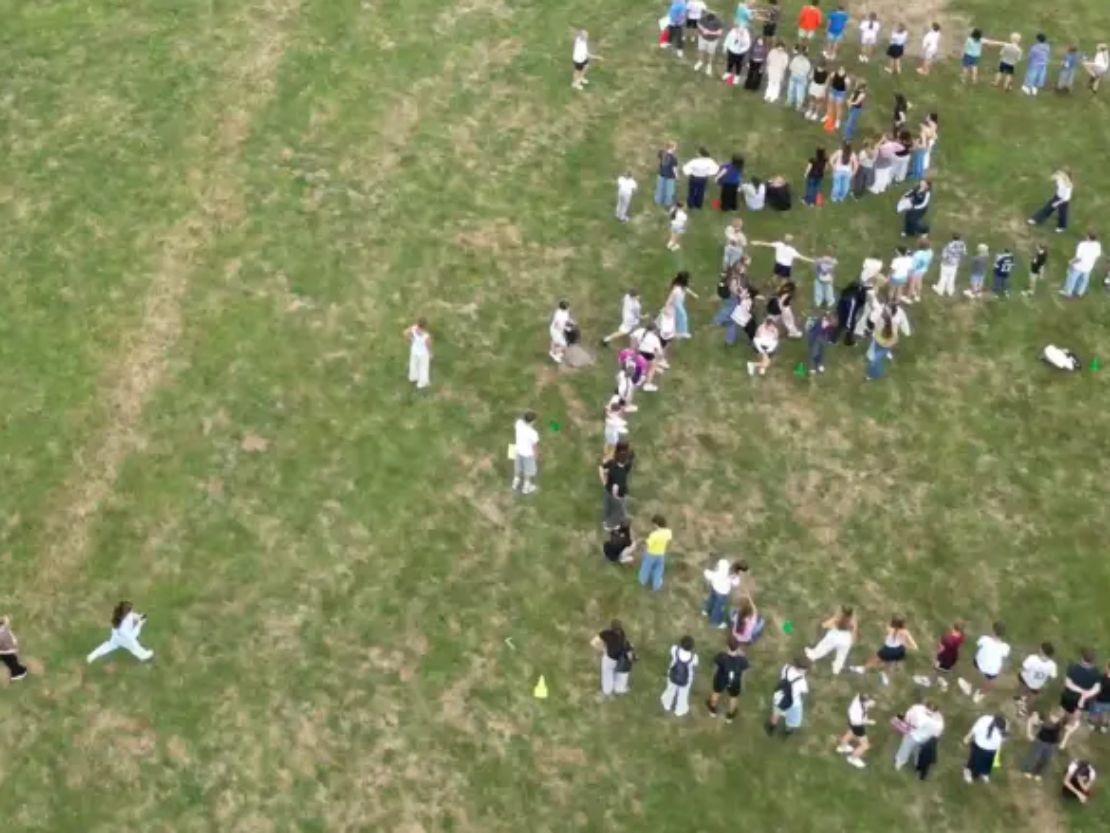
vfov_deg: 21.6
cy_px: -169
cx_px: 194
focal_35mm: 63
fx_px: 2021
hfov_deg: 29.9
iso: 100
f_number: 1.7
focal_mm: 6.72
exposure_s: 1/640
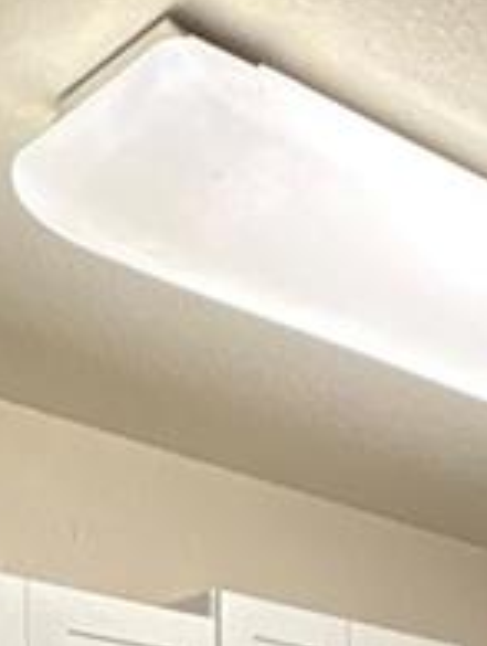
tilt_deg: -10.0
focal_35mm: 86
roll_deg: -2.3
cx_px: 610
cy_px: 1275
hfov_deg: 16.4
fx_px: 1608
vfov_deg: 17.0
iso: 320
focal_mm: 2.22
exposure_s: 1/60
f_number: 2.2
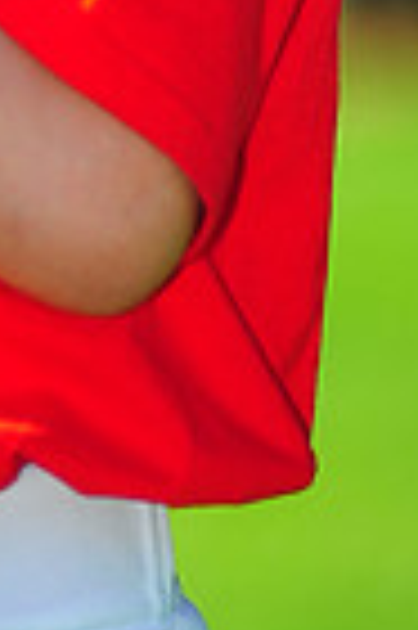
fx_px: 13024
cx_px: -229
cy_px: -446
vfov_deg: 2.8
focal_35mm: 746
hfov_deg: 1.8
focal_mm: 180
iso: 200
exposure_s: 1/1000
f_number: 4
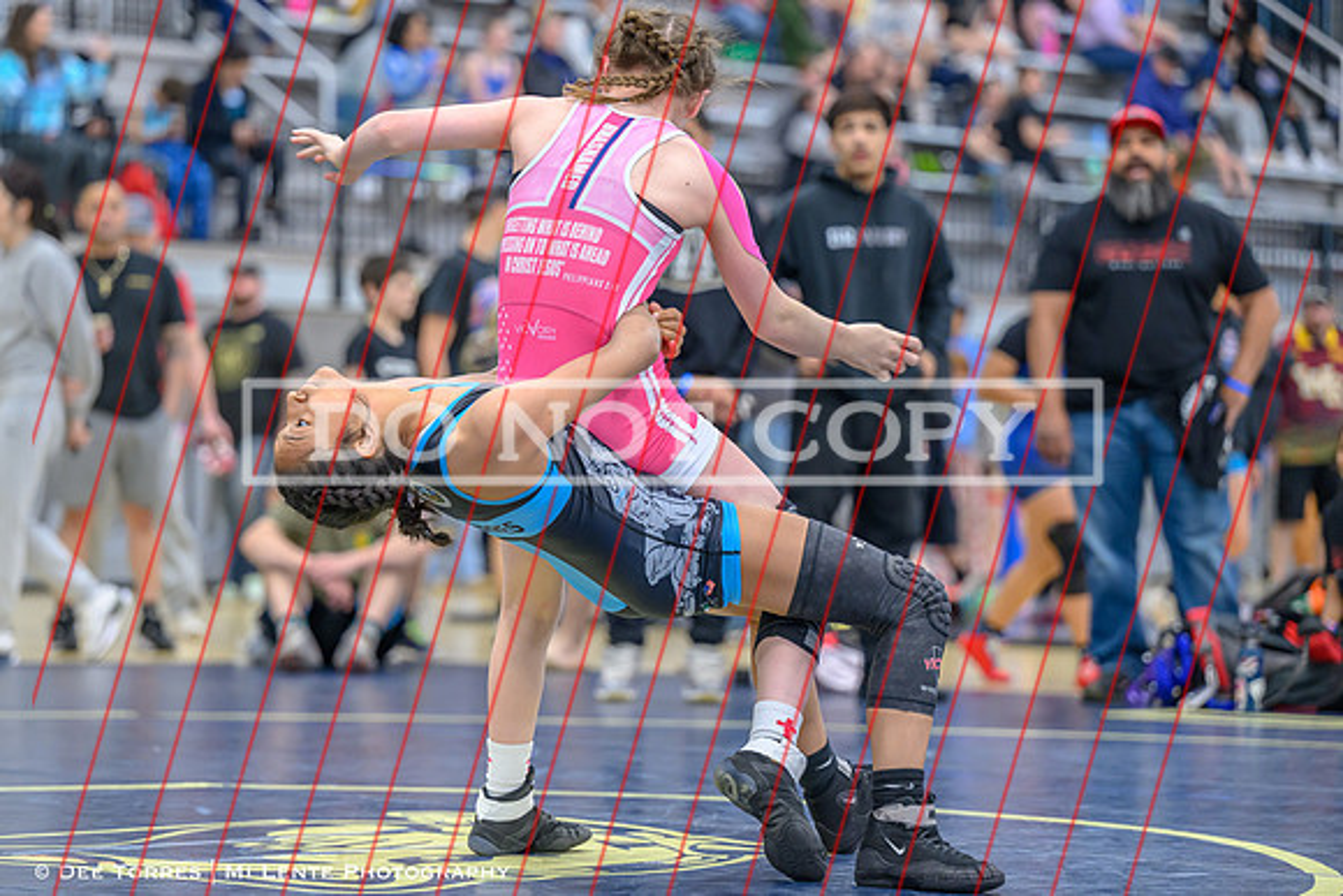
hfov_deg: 16.0
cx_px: 627
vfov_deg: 10.7
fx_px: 4780
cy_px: 459
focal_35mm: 128
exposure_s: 1/640
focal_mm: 115
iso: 2500
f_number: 2.8
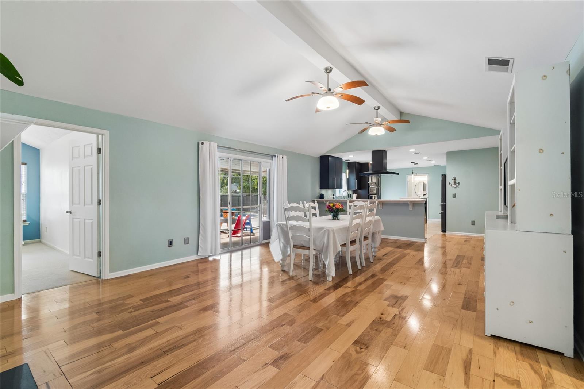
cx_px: 292
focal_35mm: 15
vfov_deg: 77.3
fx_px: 243
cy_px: 194
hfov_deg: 100.4
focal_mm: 10
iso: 400
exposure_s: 1/4
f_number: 7.1
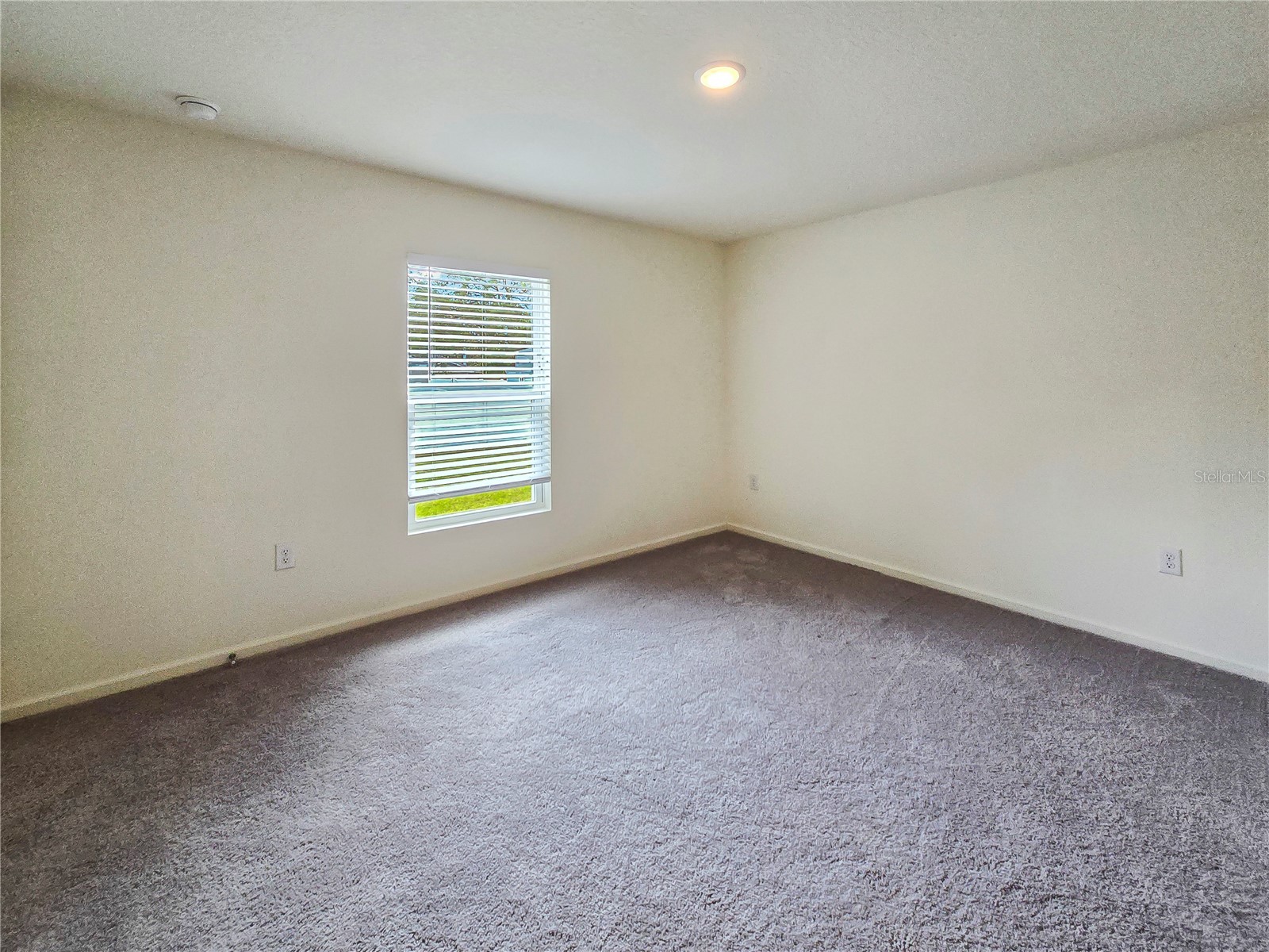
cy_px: 476
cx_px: 634
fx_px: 477
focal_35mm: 13
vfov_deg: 89.9
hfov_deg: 106.2
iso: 80
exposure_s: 1/120
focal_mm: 2.2
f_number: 2.2
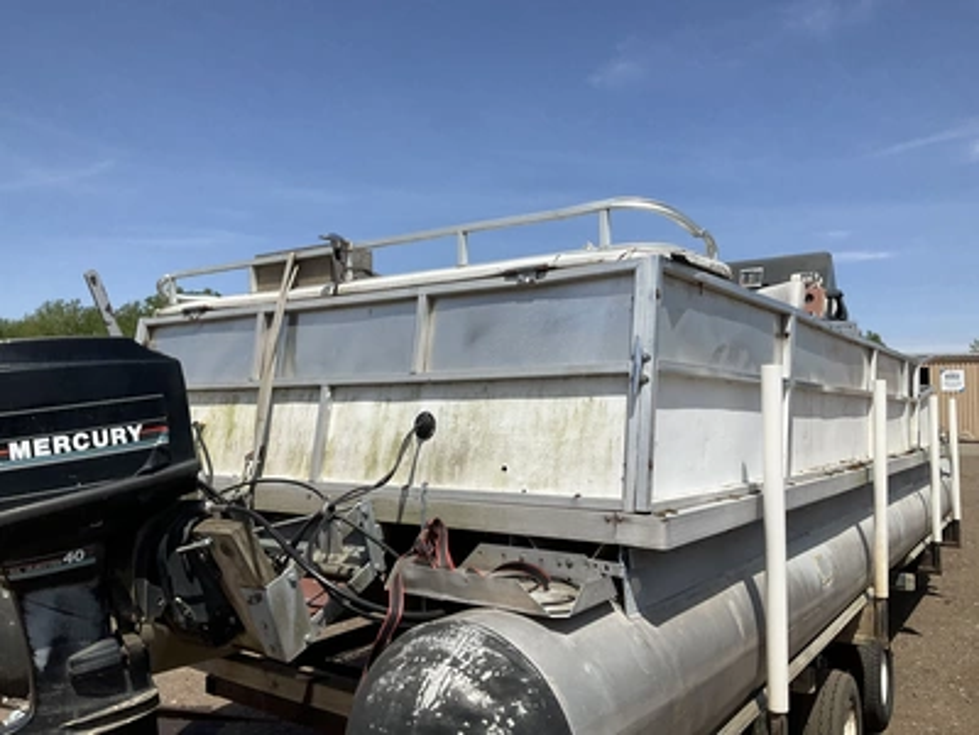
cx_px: 490
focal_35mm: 29
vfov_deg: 48.2
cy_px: 368
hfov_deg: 61.7
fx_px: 820
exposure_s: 1/2667
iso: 25
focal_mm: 3
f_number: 1.8
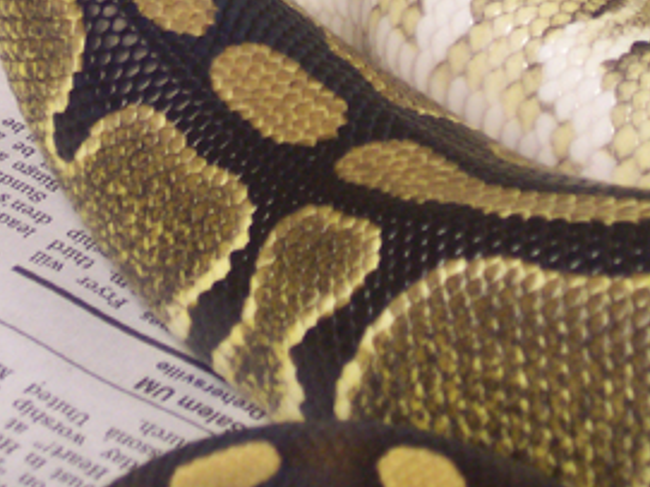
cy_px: -115
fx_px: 3679
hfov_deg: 10.1
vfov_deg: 7.5
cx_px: 362
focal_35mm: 196
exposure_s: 1/15
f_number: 3.8
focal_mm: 16
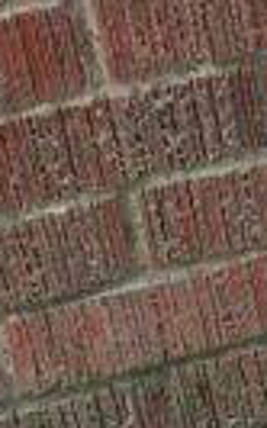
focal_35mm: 236
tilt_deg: -46.9
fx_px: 2751
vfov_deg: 8.1
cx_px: 1058
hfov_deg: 5.0
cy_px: 1078
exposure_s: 1/120
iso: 32
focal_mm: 4.15
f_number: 2.2
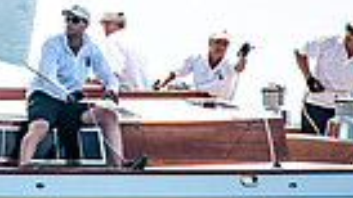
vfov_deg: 0.9
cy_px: -170
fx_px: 12428
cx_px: -345
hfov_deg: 1.6
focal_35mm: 1328
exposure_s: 1/1000
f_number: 5
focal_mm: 300
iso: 250
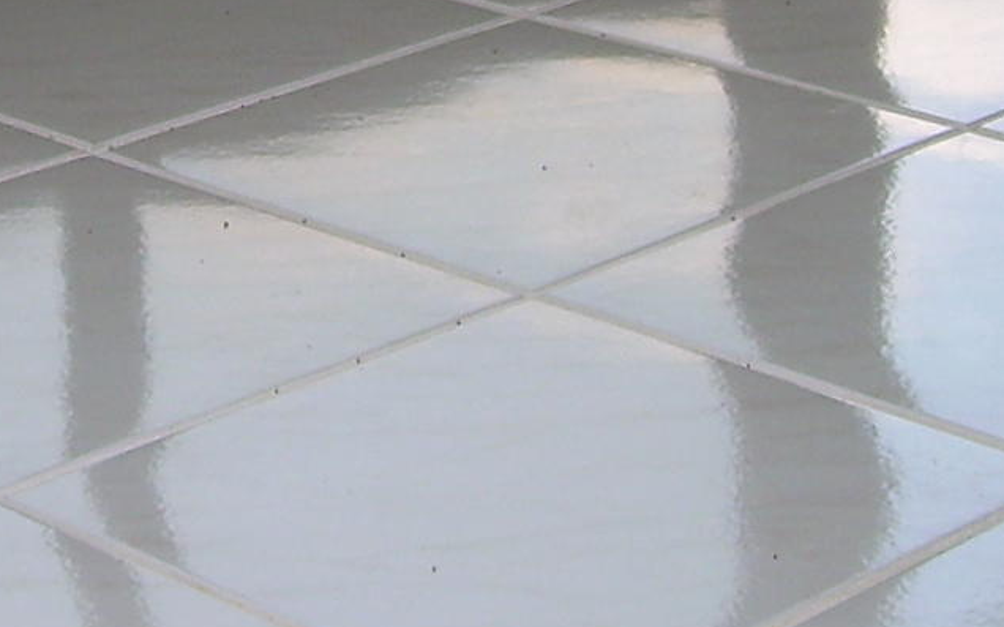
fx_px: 3939
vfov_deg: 8.7
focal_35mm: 144
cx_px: 166
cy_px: -531
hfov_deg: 14.4
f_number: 2.8
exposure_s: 1/30
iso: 50
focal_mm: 6.3
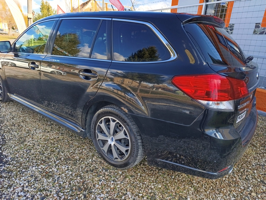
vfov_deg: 59.0
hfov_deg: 73.8
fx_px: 177
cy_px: 100
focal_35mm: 23
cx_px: 133
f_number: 1.6
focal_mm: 6.14
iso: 125
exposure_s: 1/100
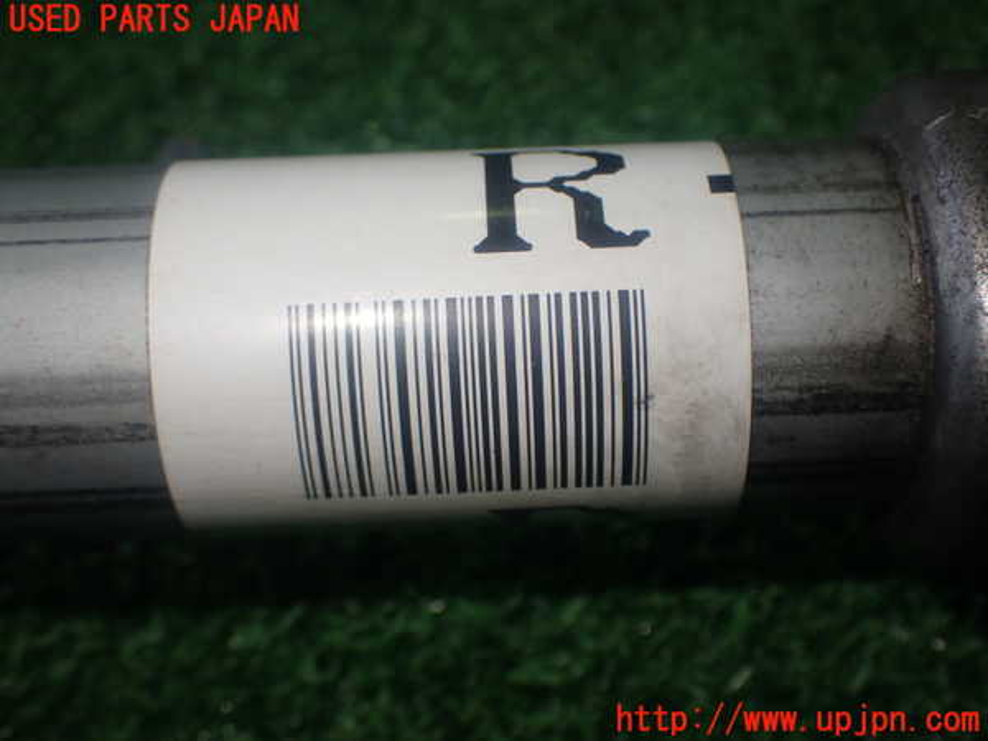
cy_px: 370
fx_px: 1341
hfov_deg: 40.4
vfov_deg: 30.9
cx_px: 494
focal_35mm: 47
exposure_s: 1/80
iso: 200
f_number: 3.1
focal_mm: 8.4
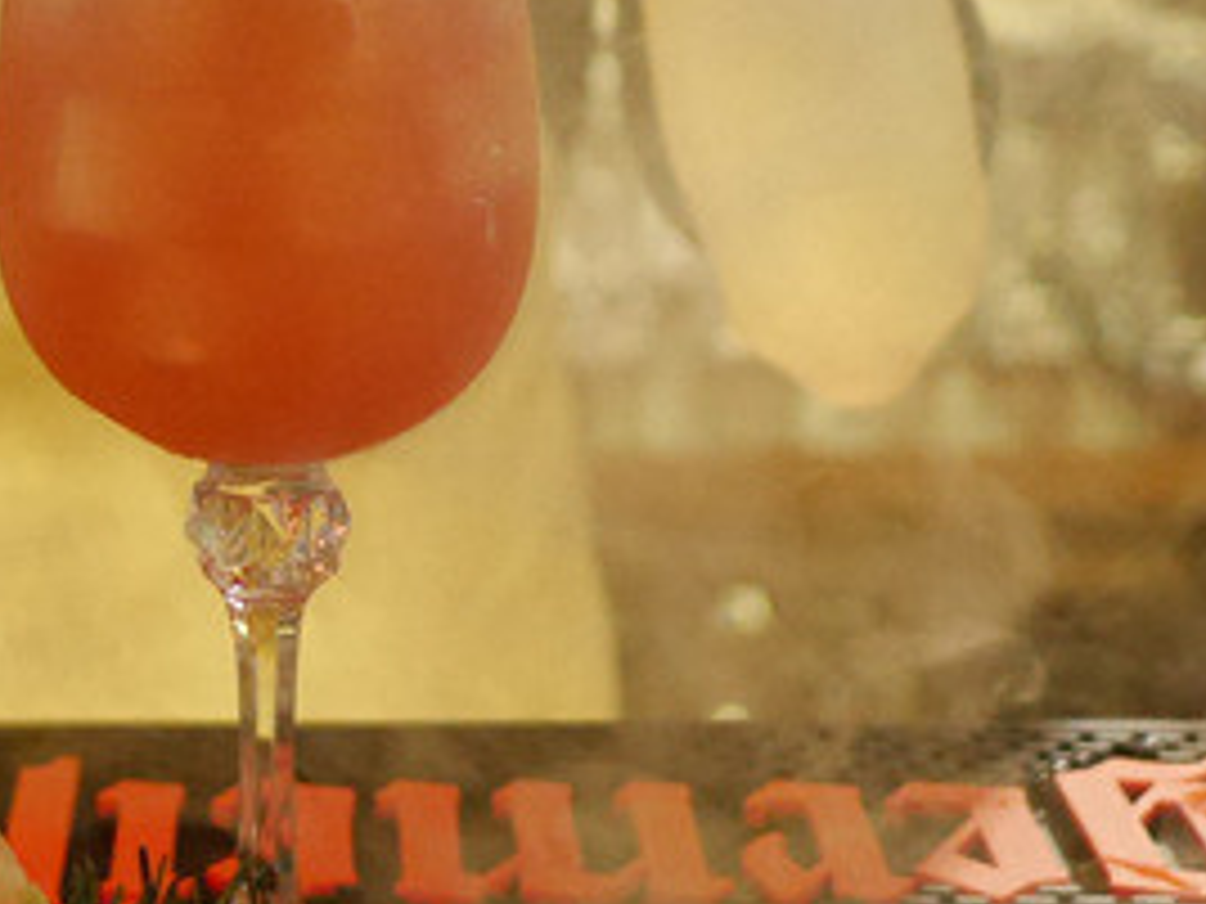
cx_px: 153
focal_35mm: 112
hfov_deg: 17.3
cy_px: 58
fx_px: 3902
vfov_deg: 13.1
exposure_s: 1/30
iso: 3200
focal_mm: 15
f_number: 1.7
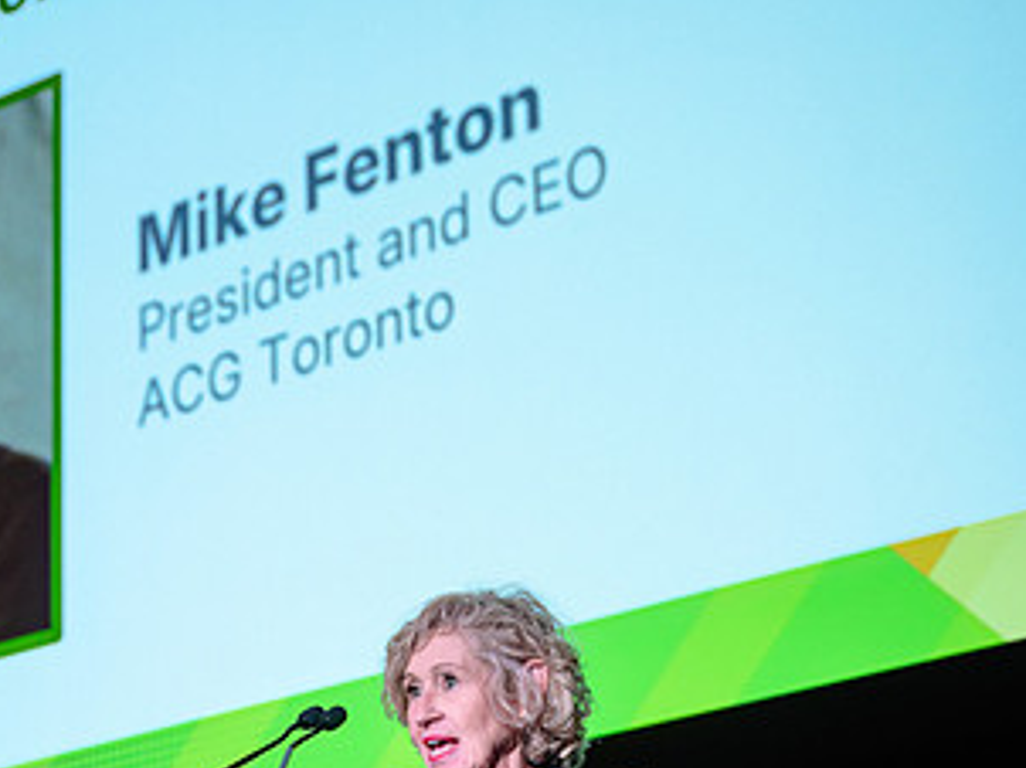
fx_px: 3287
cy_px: 569
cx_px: 313
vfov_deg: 13.3
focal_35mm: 111
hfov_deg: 17.7
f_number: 3.5
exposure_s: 1/100
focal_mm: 60
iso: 800
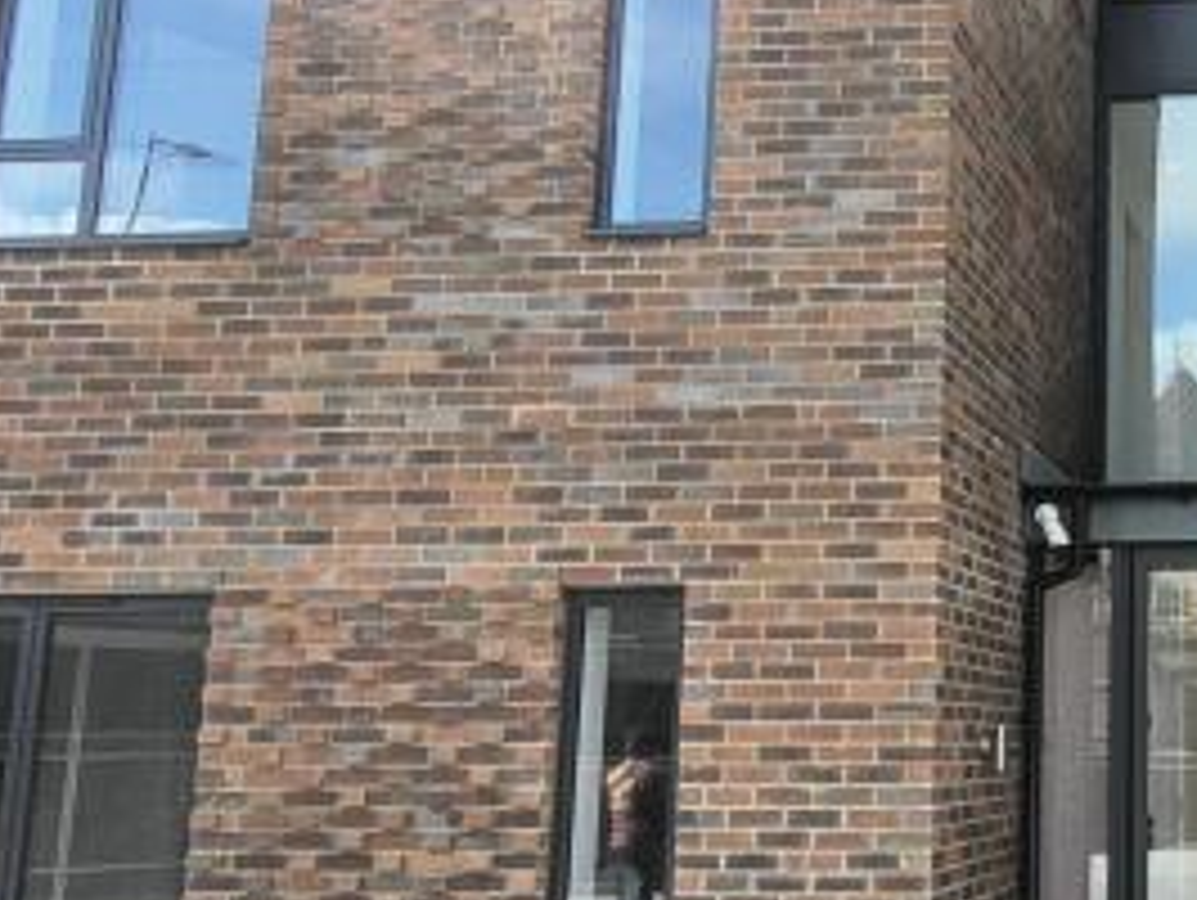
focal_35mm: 50
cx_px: 1256
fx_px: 1731
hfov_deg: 34.0
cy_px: 382
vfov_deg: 29.1
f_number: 2.2
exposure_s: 1/667
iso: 40
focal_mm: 1.74
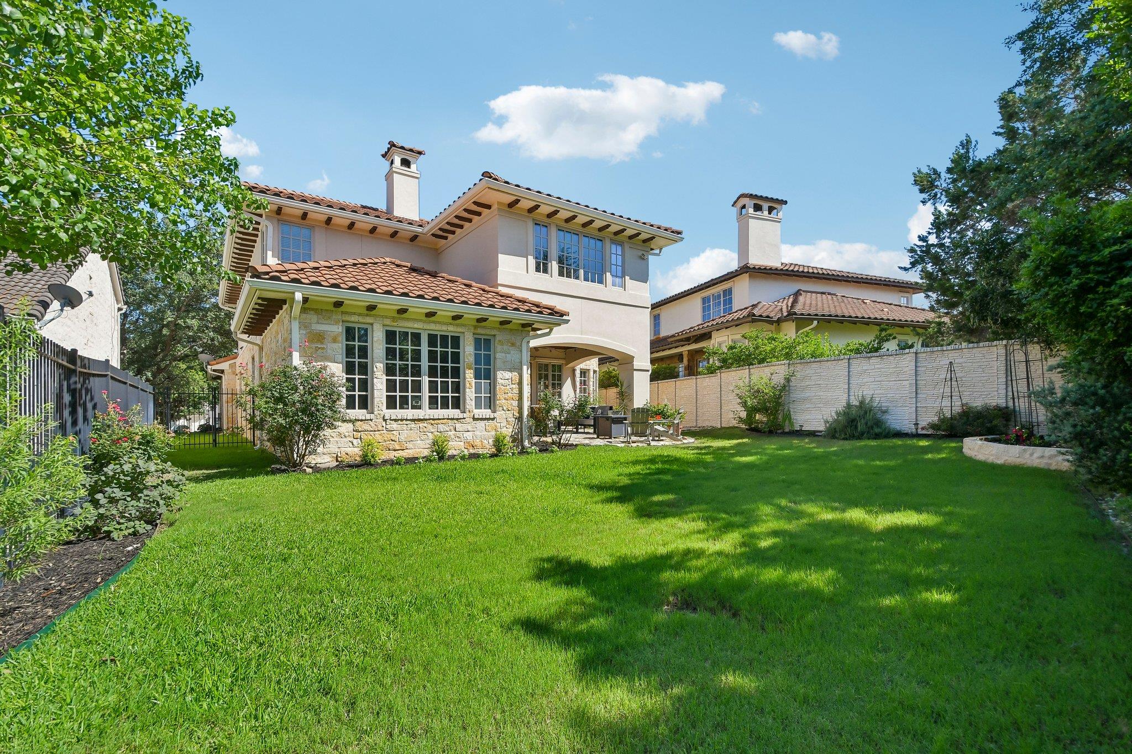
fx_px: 472
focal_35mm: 15
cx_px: 566
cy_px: 377
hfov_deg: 100.4
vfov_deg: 77.3
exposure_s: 1/500
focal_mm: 10
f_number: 8
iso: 400
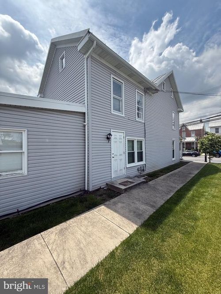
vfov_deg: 102.1
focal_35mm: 14
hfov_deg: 85.7
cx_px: 110
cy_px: 147
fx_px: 119
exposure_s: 1/1399
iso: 50
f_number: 2.2
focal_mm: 2.22
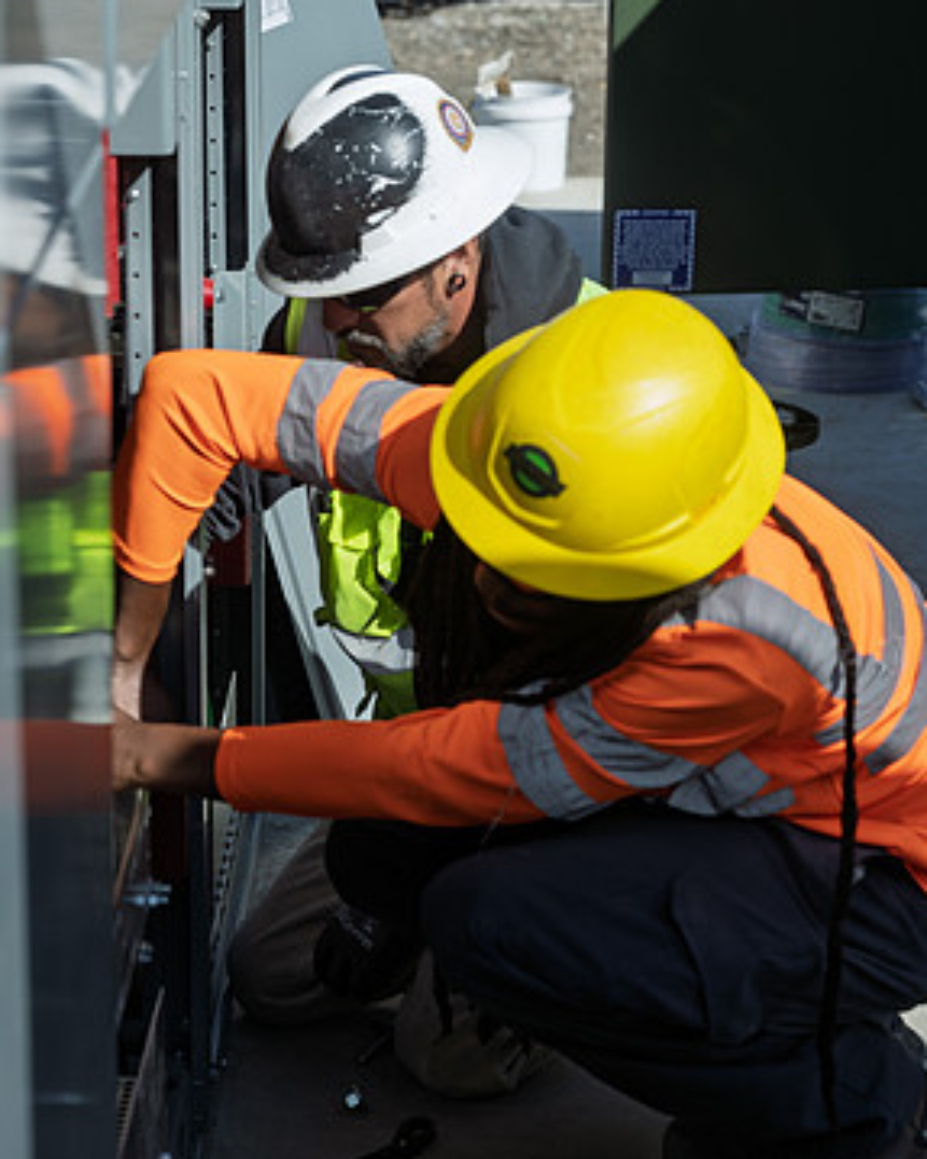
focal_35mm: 100
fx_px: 3431
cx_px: 446
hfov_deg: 15.4
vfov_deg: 19.2
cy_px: 510
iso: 200
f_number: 5.6
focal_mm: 85
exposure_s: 1/1250
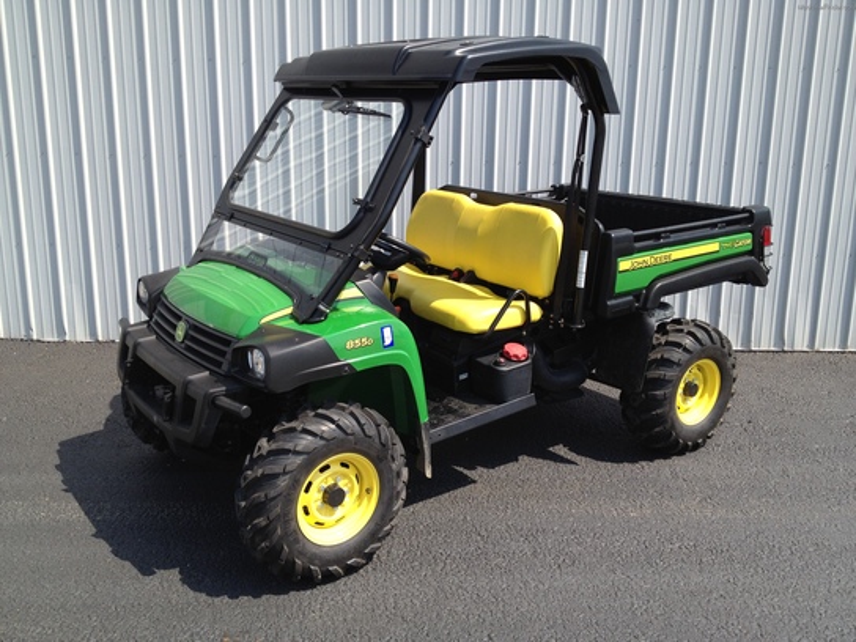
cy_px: 321
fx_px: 865
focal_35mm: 35
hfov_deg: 52.6
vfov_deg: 40.7
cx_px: 428
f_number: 2.4
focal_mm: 4.28
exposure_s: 1/968
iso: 64
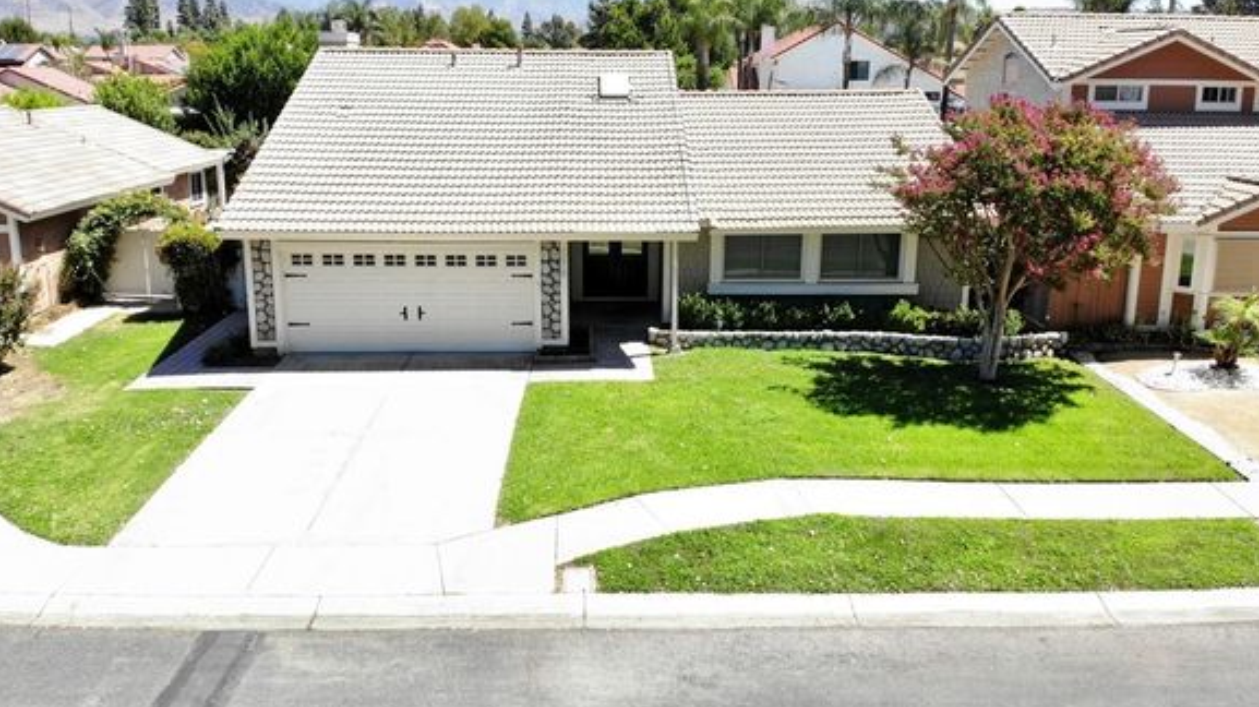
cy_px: 302
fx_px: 968
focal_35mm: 29
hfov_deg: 66.1
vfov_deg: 40.0
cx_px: 607
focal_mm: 4.5
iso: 100
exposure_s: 1/426
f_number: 2.8
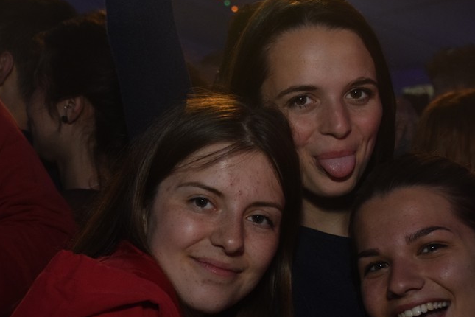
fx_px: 1055
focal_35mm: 80
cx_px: 259
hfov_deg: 25.4
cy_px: 210
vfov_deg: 17.0
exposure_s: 1/50
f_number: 4.5
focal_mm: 34
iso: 1600
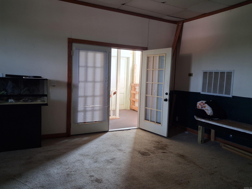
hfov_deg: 65.3
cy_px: 94
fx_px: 197
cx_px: 126
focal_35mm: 27
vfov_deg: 51.4
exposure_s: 1/60
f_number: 1.8
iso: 250
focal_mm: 4
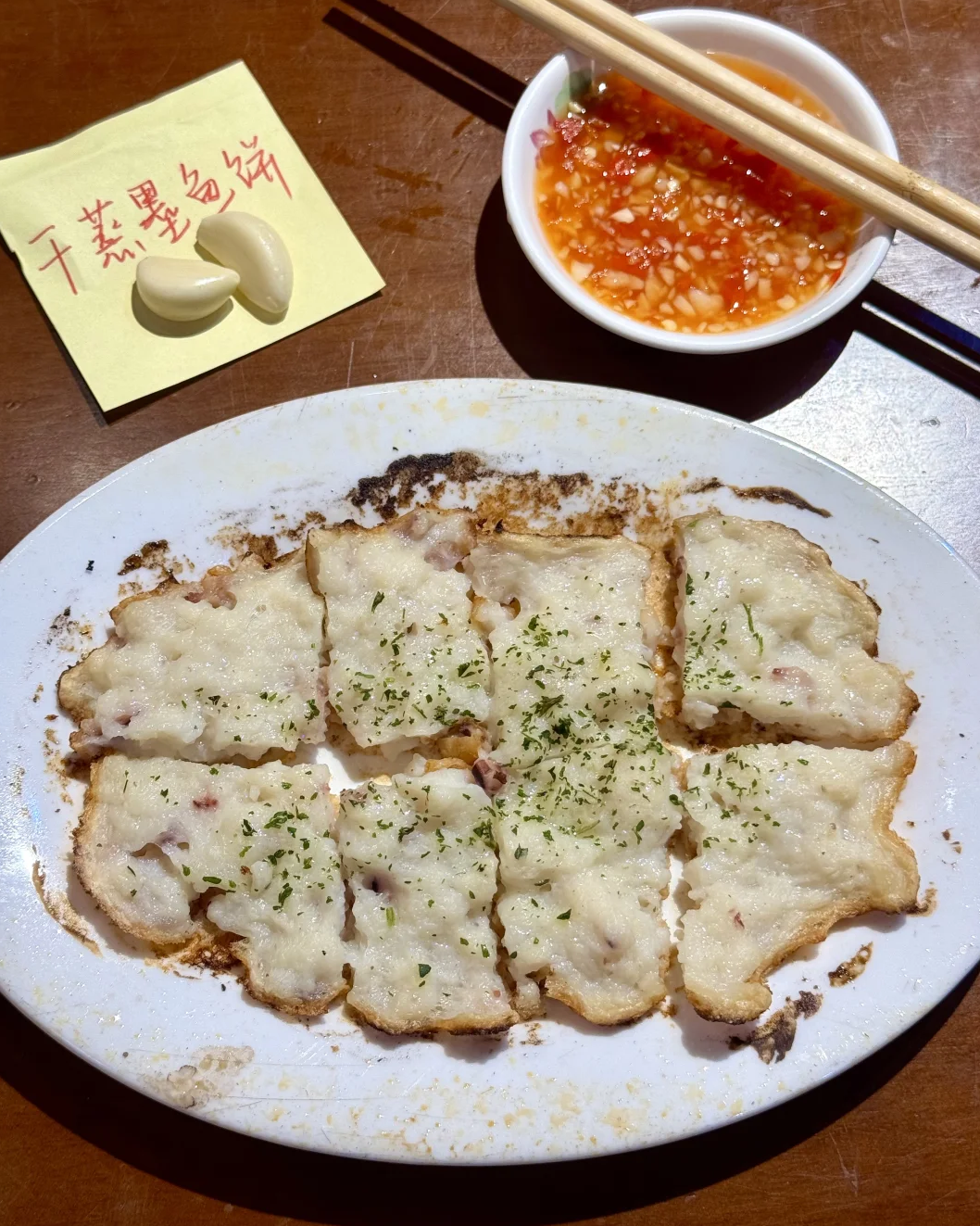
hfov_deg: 29.7
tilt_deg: -67.3
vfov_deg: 36.7
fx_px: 1849
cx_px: 492
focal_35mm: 51
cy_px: 629
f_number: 1.78
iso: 50
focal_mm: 6.76
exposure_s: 1/121
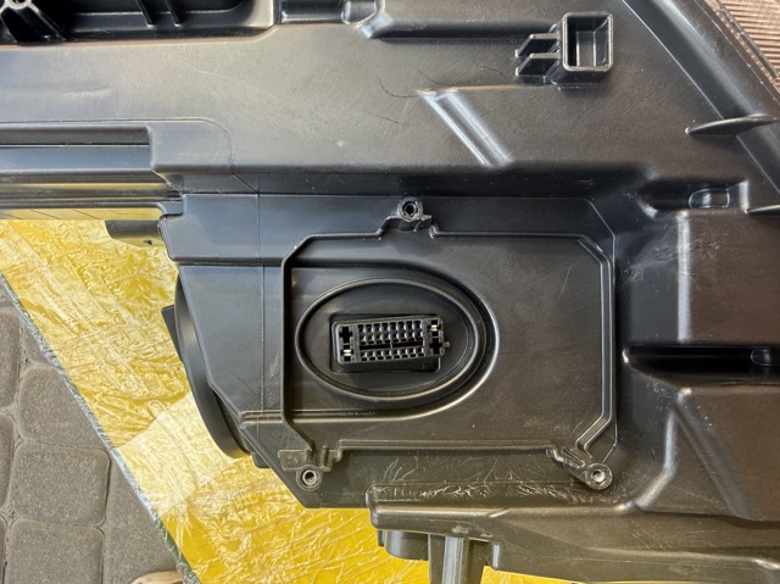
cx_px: 390
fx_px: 540
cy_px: 292
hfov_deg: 71.6
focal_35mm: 24
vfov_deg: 56.8
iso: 64
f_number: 2.2
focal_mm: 2.22
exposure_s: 1/99
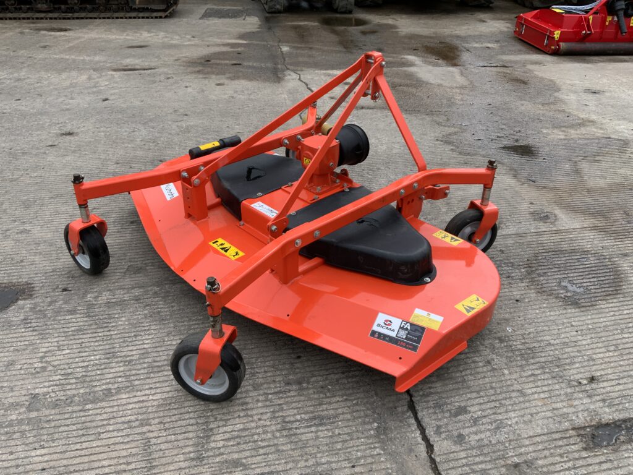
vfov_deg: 48.2
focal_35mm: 29
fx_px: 530
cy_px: 238
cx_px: 316
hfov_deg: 61.7
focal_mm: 3
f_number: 1.8
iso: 16
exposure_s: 1/1250
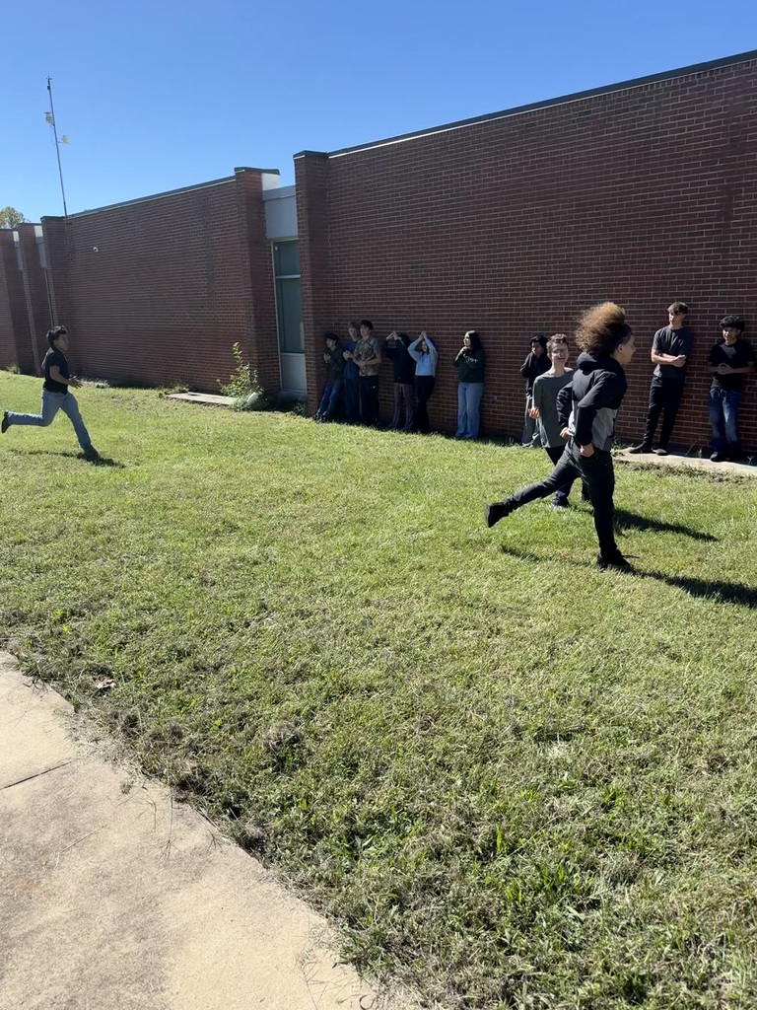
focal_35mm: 24
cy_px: 505
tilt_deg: -11.0
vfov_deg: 71.6
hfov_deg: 56.8
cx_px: 378
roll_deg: +3.3
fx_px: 700
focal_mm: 6.76
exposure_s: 1/4673
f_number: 1.78
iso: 80
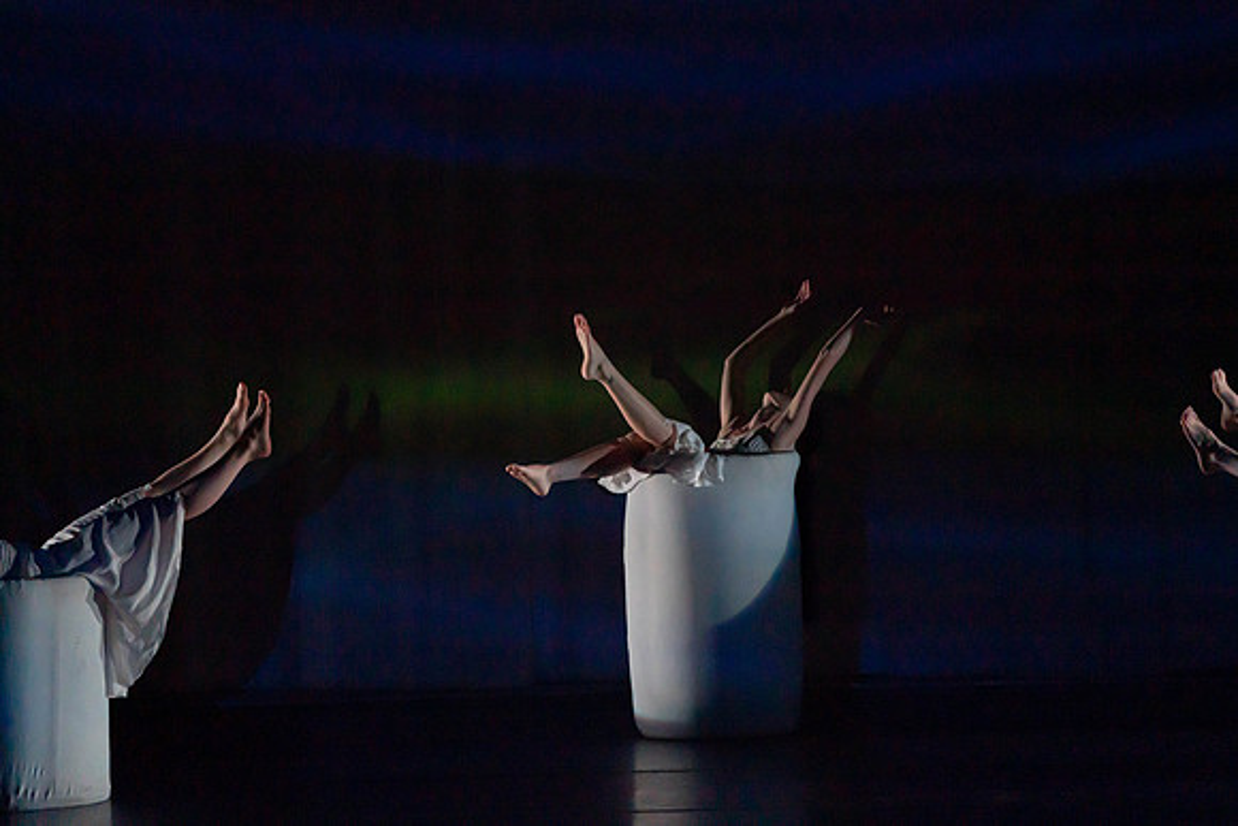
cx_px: 619
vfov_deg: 4.0
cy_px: 413
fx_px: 11763
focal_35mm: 342
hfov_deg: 6.0
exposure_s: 1/320
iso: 6400
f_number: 5.6
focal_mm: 342
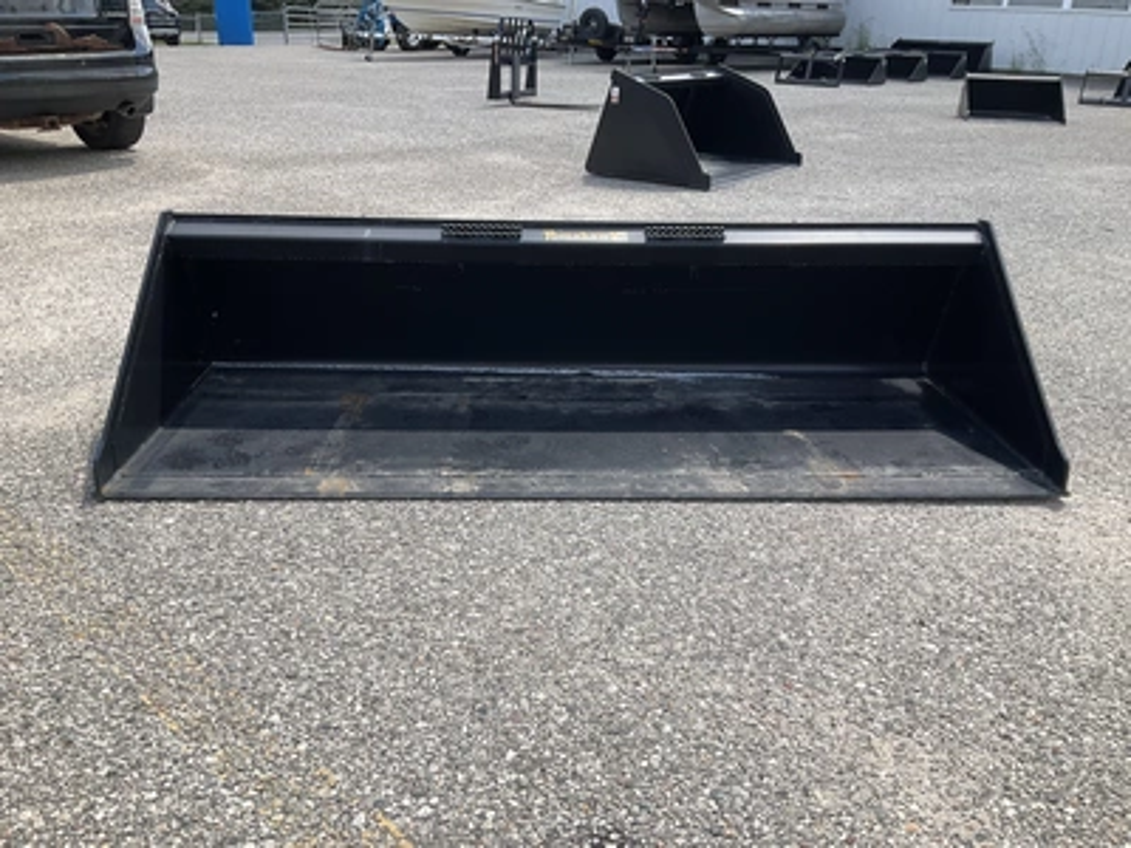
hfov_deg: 61.7
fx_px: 948
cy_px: 424
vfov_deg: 48.2
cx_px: 566
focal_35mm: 29
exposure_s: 1/1076
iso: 25
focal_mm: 3
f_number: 1.8
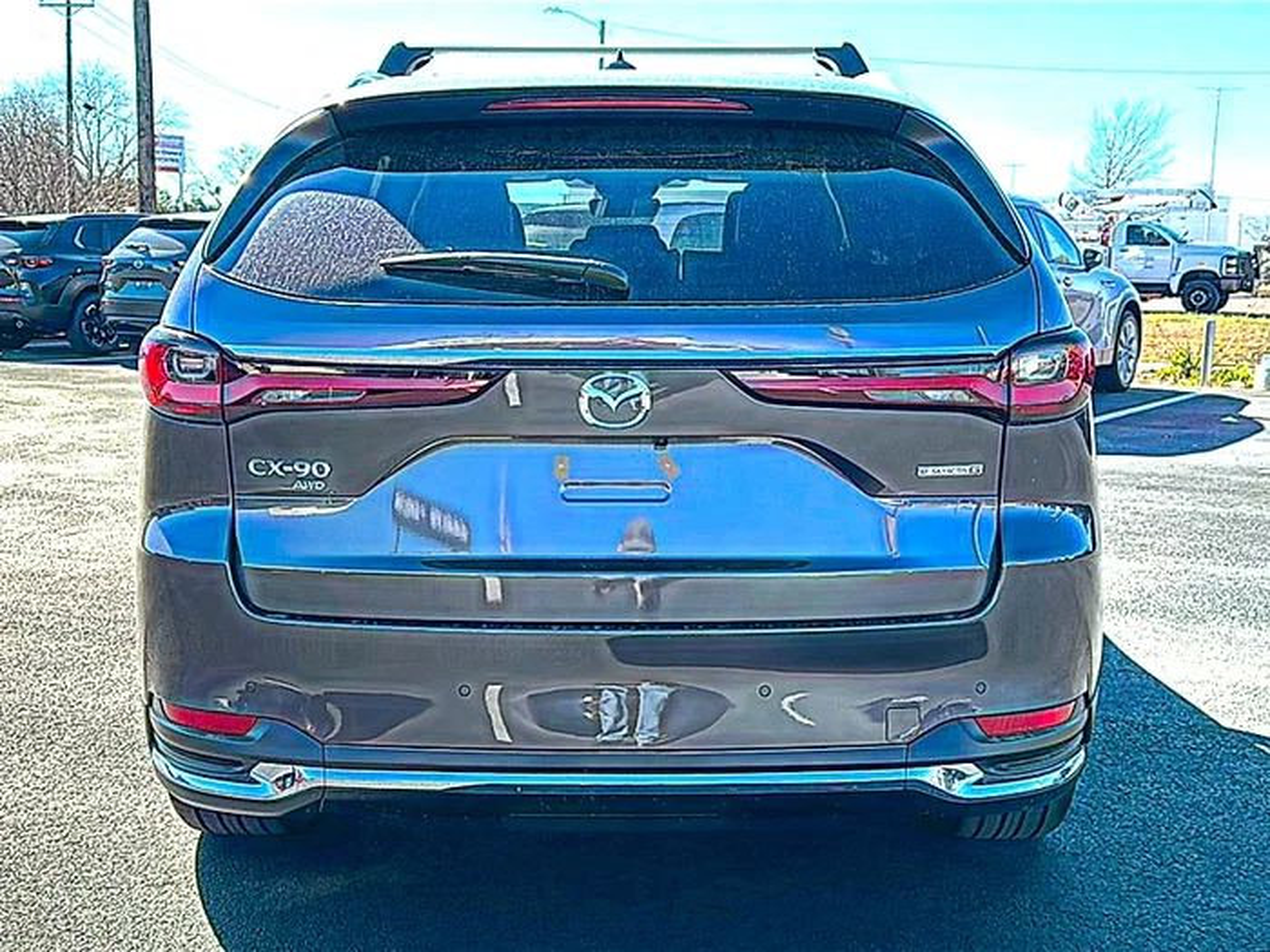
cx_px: 635
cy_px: 476
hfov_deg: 51.4
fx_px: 1321
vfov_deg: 39.7
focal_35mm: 36
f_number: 1.78
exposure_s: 1/1377
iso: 80
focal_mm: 6.86
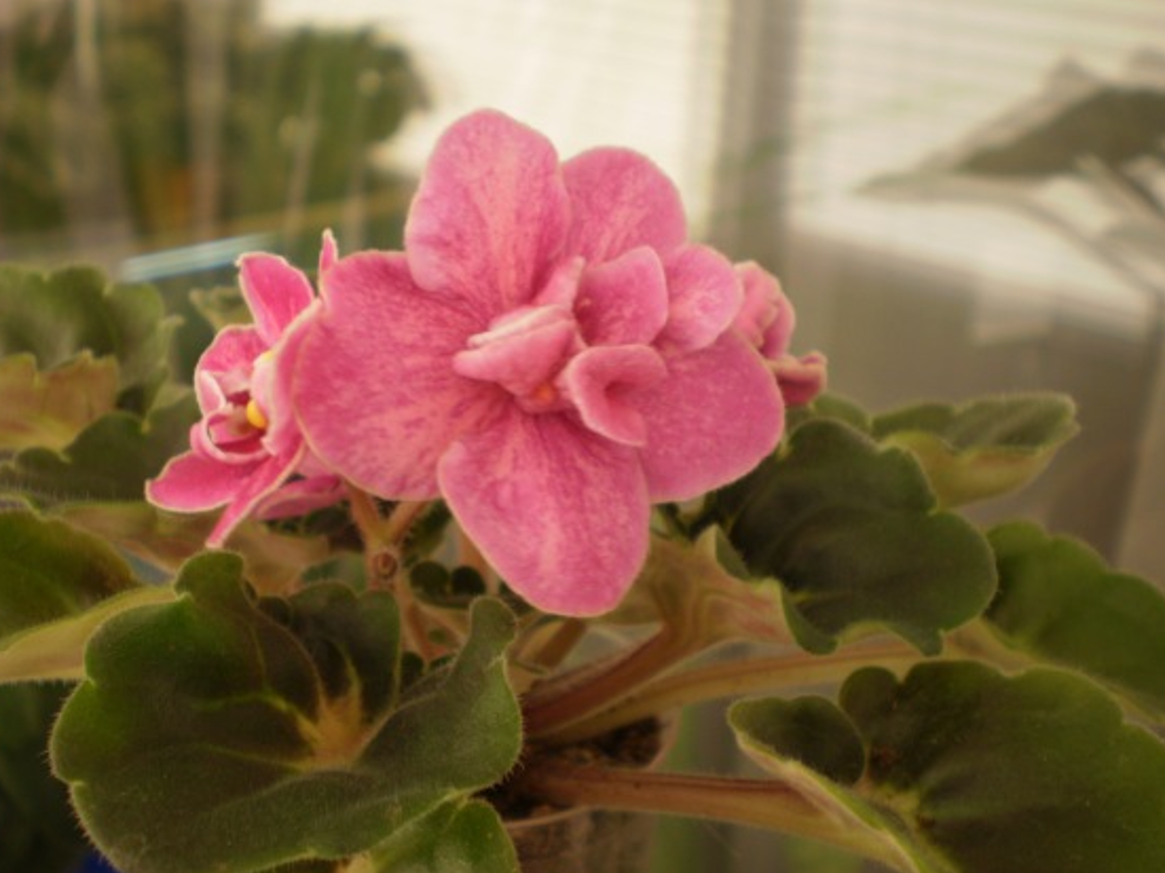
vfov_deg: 29.7
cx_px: 539
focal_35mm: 49
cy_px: 408
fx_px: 1649
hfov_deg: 38.9
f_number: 3.5
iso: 100
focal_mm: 7.4
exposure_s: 1/50
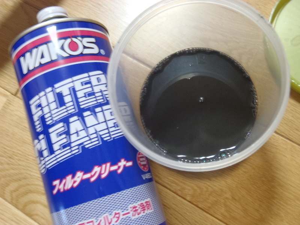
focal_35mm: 37
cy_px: 112
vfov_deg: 38.7
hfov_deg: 50.1
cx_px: 150
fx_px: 321
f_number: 4.7
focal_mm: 6.64
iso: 320
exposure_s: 1/4
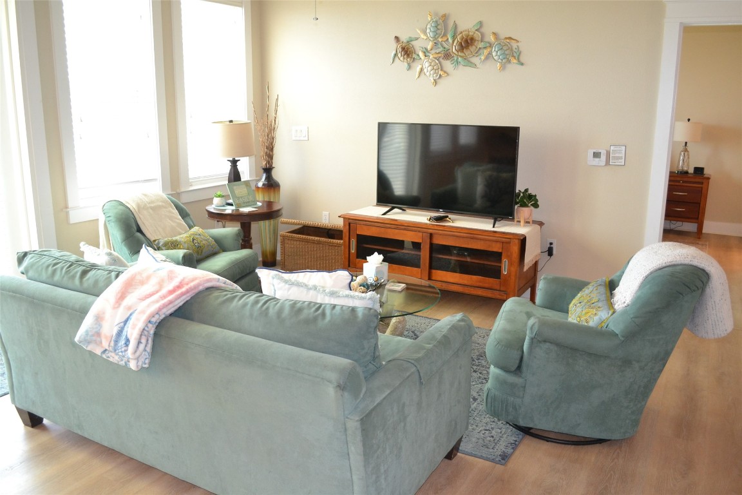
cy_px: 248
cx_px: 371
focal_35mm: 30
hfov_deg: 61.9
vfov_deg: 43.6
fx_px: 618
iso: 1100
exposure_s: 1/60
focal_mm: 20
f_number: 3.8
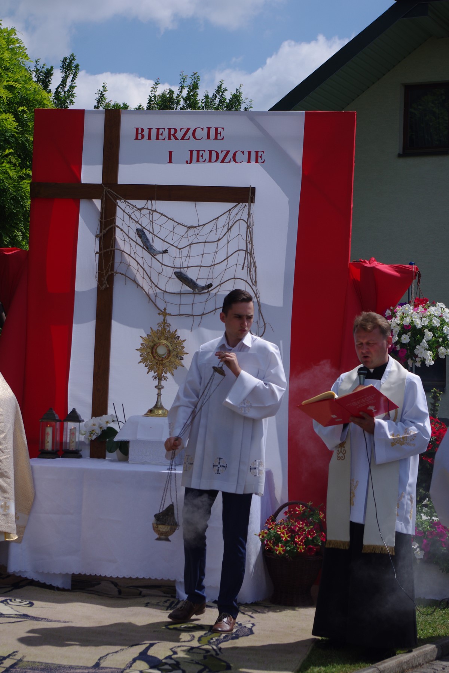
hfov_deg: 18.2
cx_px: 224
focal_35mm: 75
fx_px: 1403
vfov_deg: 27.0
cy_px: 336
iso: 200
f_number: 8
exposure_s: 1/1000
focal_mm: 50
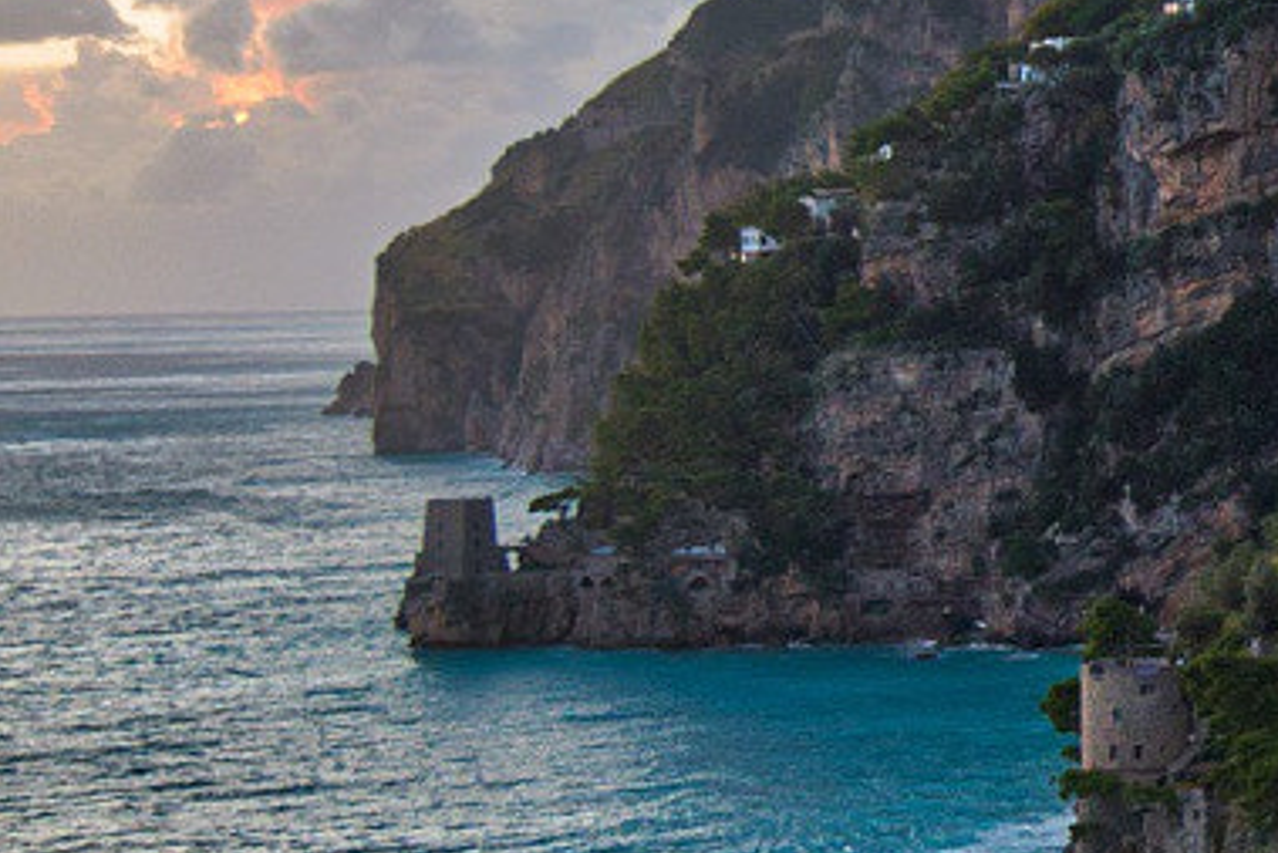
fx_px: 4652
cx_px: 1750
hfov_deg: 14.8
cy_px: -135
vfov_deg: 10.3
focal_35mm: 131
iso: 1250
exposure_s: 1/125
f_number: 4
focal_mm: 31
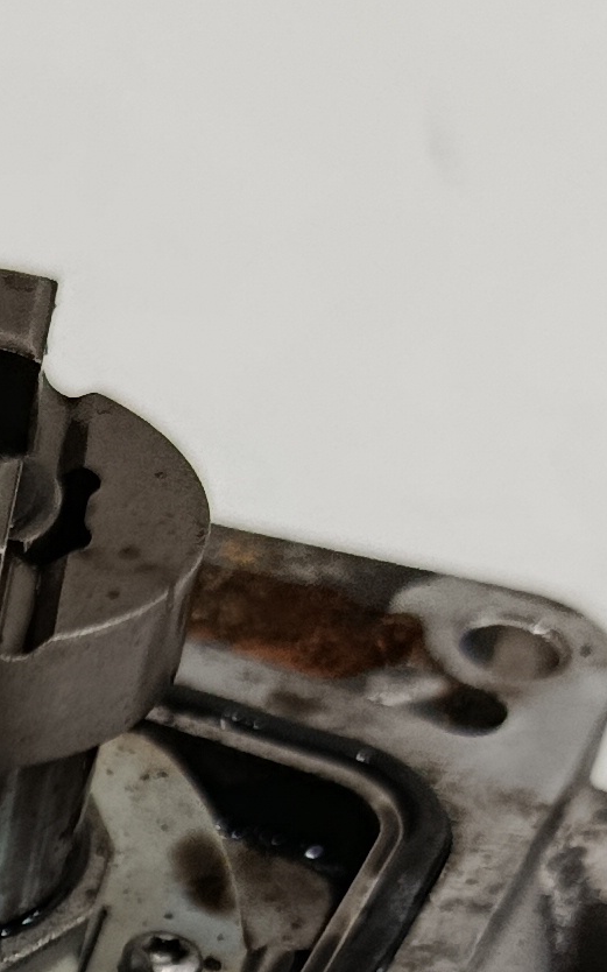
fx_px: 3230
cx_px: -510
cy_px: 1312
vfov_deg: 16.1
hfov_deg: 10.1
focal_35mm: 122
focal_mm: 5.24
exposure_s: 1/100
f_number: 1.7
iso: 889
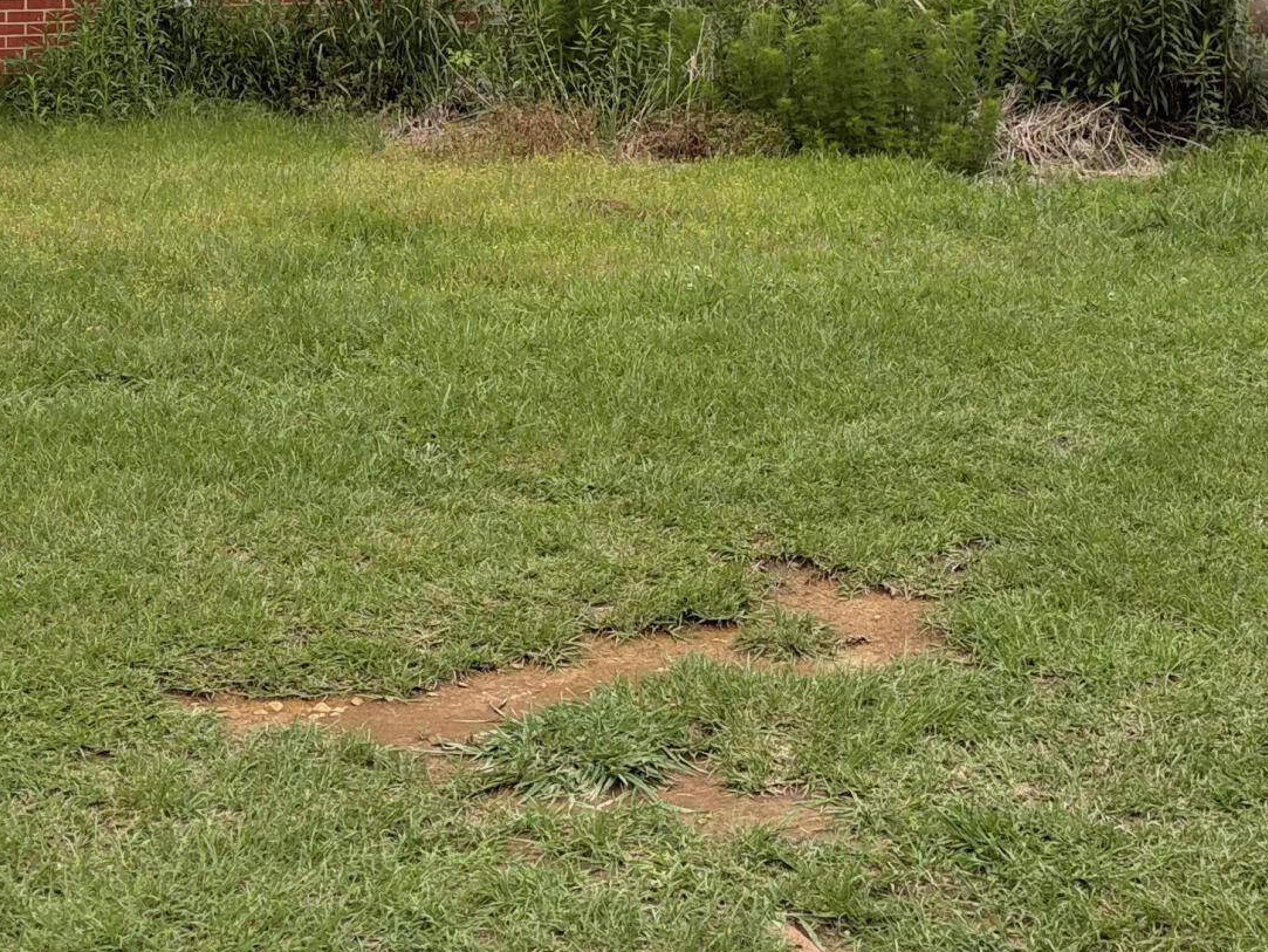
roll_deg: +0.1
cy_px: -237
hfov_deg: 27.0
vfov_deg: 19.1
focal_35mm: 72
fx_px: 2638
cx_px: 680
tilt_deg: +6.6
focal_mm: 5.96
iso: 50
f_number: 1.6
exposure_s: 1/4065
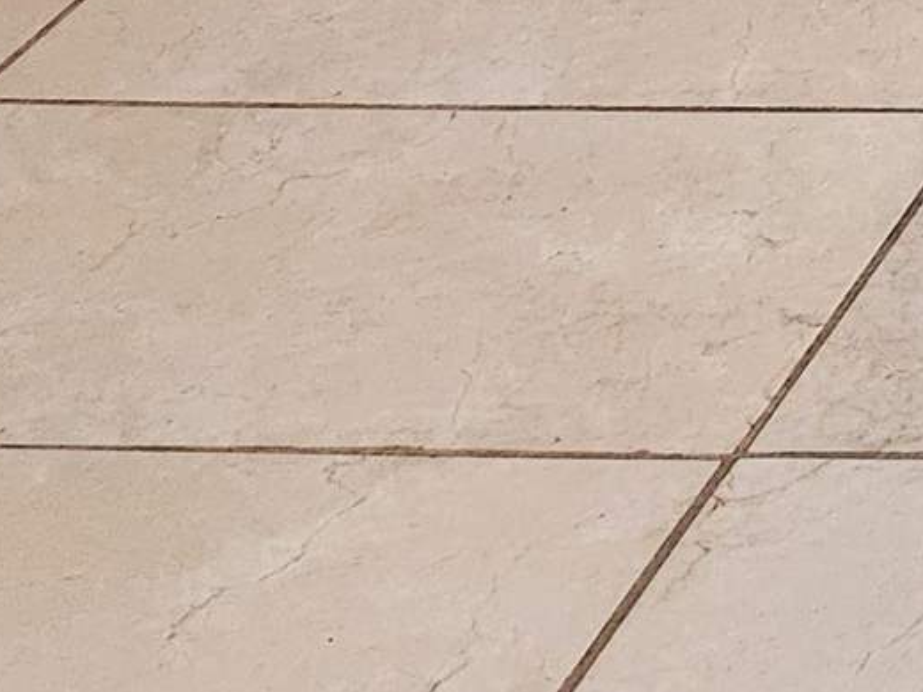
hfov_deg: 11.1
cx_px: 2503
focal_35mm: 136
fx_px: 3626
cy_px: -1267
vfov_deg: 9.1
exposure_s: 1/120
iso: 800
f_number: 1.8
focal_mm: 5.4
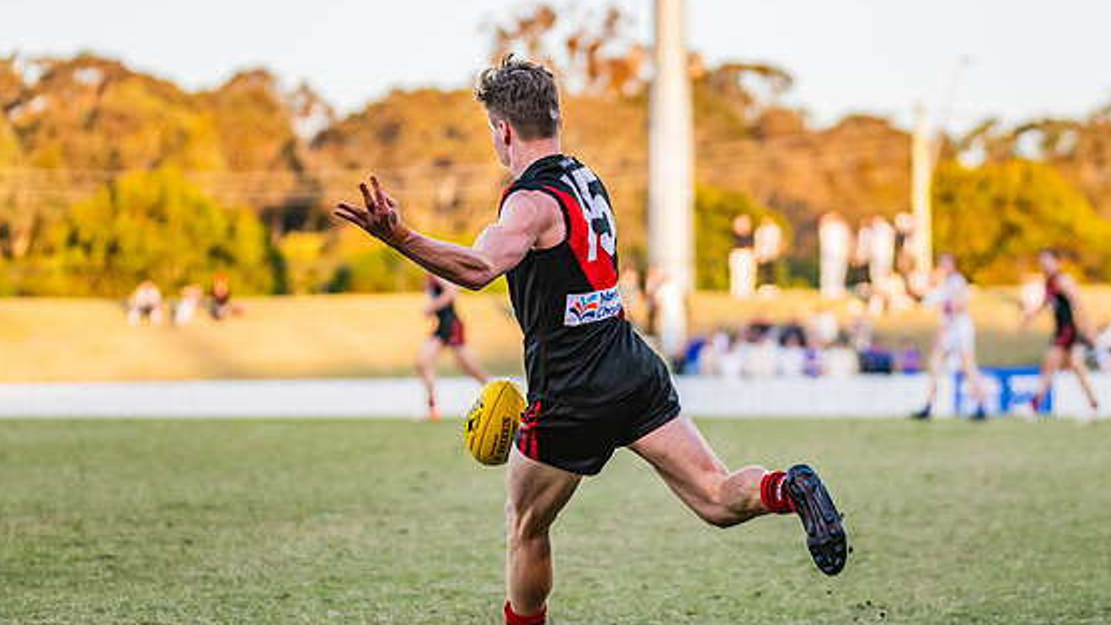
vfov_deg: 5.7
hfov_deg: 10.1
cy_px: 383
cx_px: 621
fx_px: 6303
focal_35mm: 214
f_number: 4
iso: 1400
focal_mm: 170
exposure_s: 1/1600
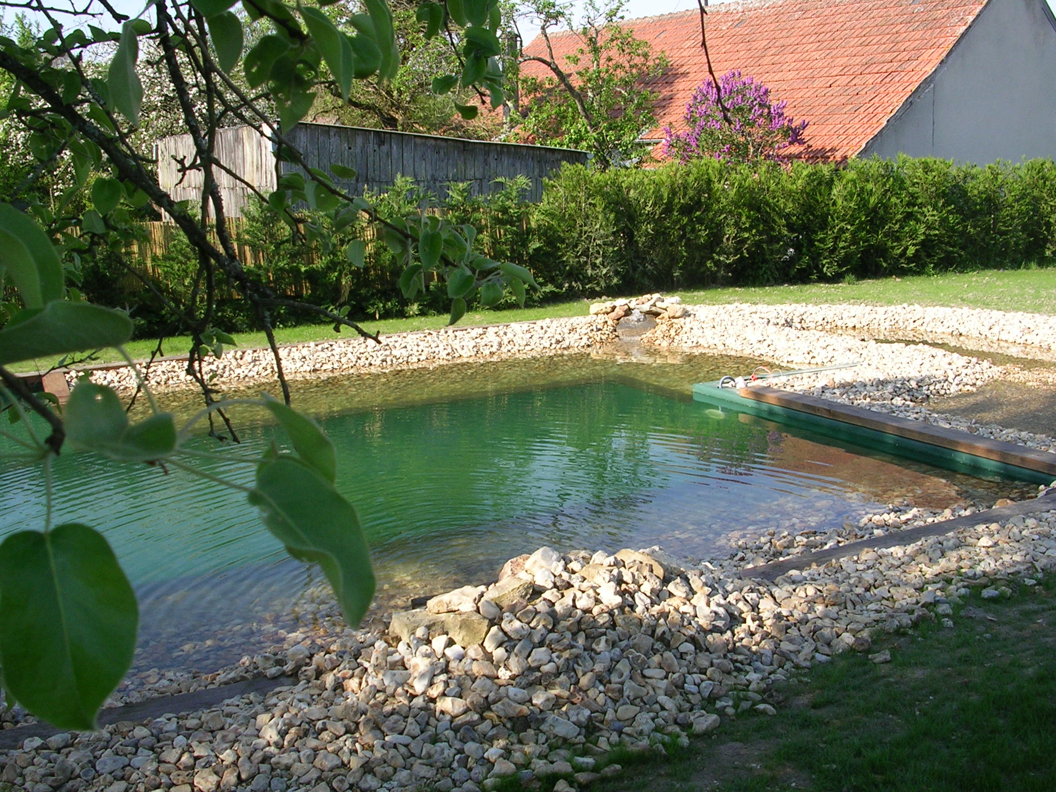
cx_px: 528
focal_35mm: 38
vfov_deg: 37.7
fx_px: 1159
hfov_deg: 49.0
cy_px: 396
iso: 50
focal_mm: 5.8
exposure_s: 1/137
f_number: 5.6
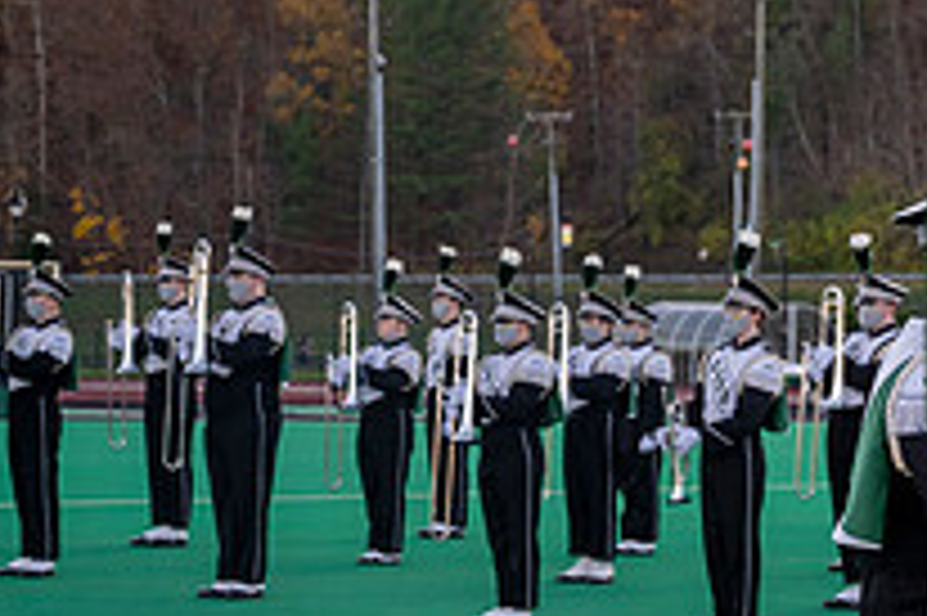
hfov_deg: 13.0
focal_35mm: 152
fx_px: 3911
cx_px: 1264
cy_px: 360
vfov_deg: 9.0
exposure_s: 1/2000
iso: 2000
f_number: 4
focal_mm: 54
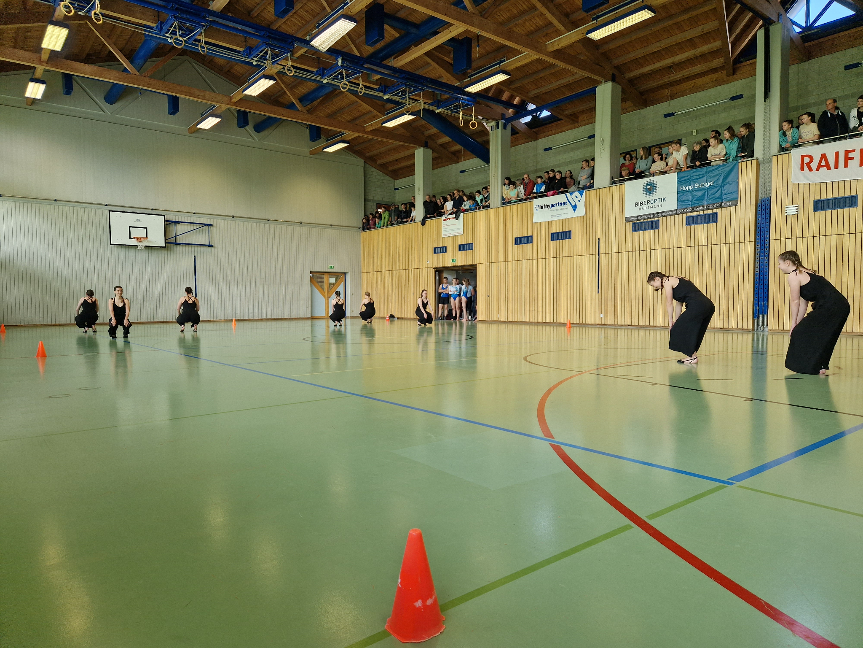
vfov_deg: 58.9
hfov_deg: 73.9
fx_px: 573
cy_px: 324
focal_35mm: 23
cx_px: 432
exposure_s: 1/100
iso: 64
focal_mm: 5.4
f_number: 1.8
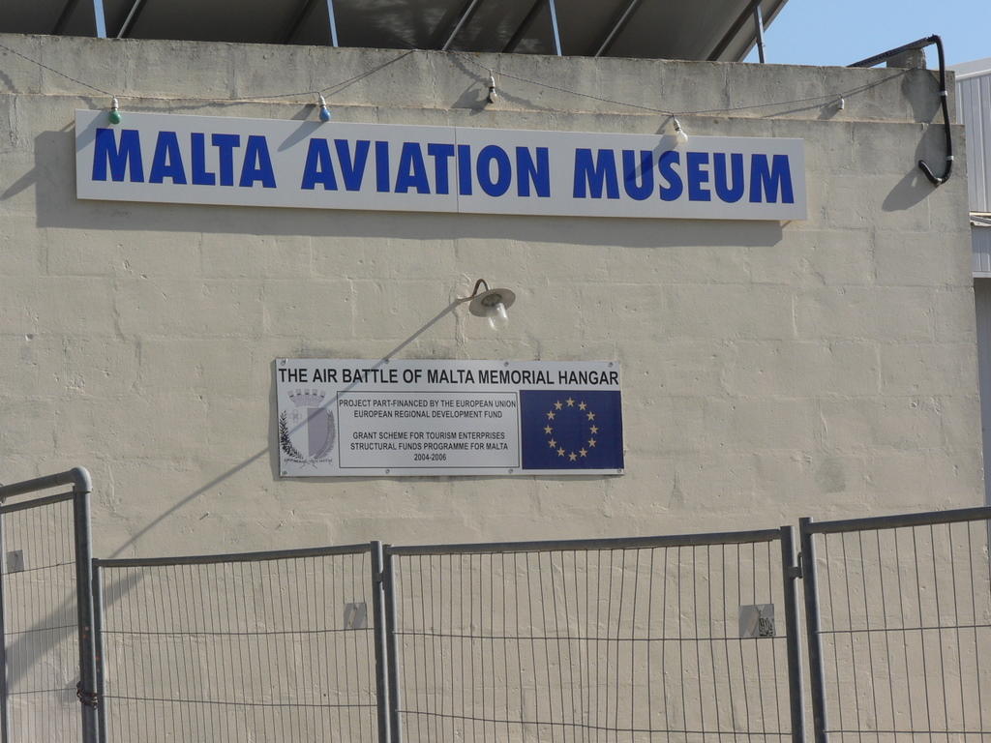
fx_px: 4122
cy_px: 372
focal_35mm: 144
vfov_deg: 10.3
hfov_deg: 13.7
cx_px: 496
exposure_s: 1/400
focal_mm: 24.1
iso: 80
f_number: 5.6
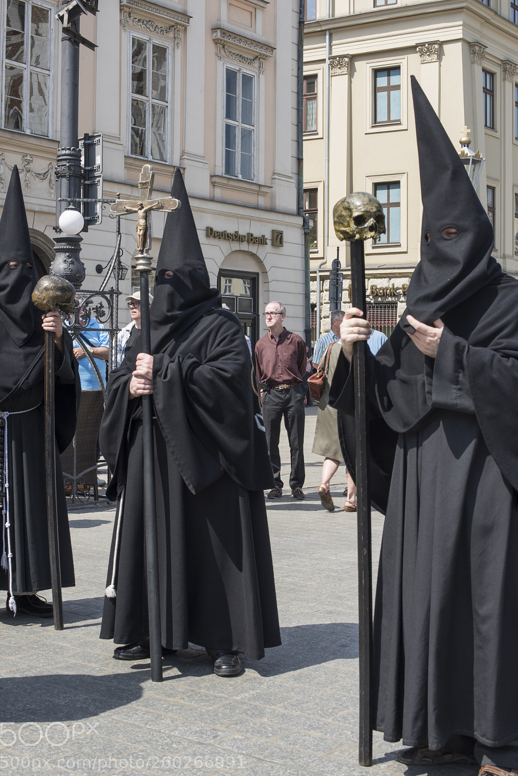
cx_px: 251
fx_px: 1186
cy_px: 378
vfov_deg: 36.2
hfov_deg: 24.6
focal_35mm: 55
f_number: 11
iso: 100
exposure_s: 1/100
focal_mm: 50
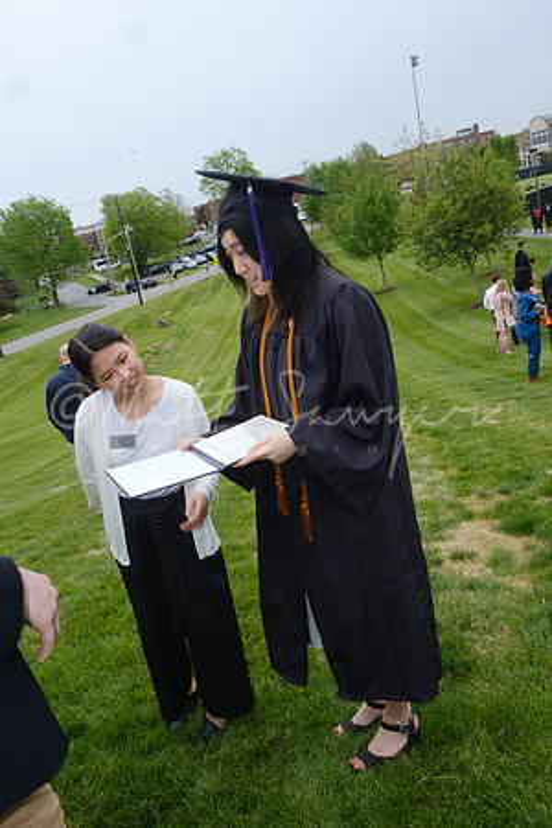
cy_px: 414
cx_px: 276
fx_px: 736
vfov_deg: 58.7
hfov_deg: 41.1
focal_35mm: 32
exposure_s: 1/60
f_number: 22
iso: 640
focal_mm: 21.4
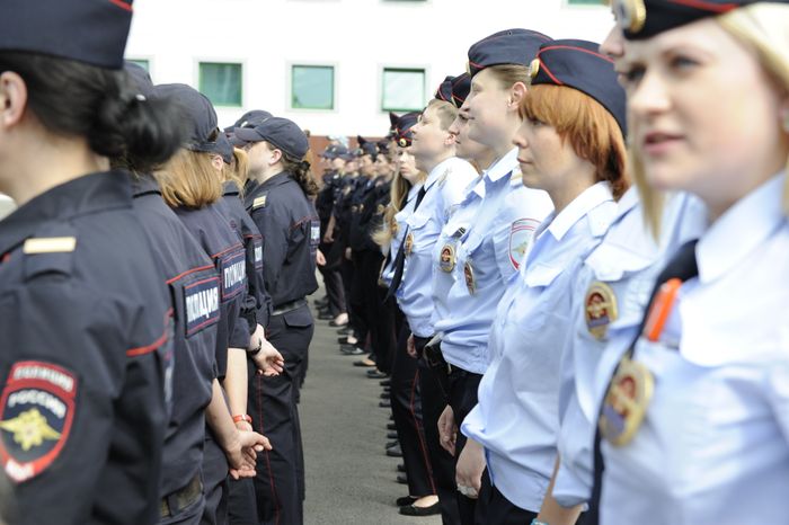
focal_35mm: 58
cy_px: 262
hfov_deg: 34.5
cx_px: 394
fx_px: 1271
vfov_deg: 23.4
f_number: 5
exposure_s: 1/400
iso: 250
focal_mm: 58
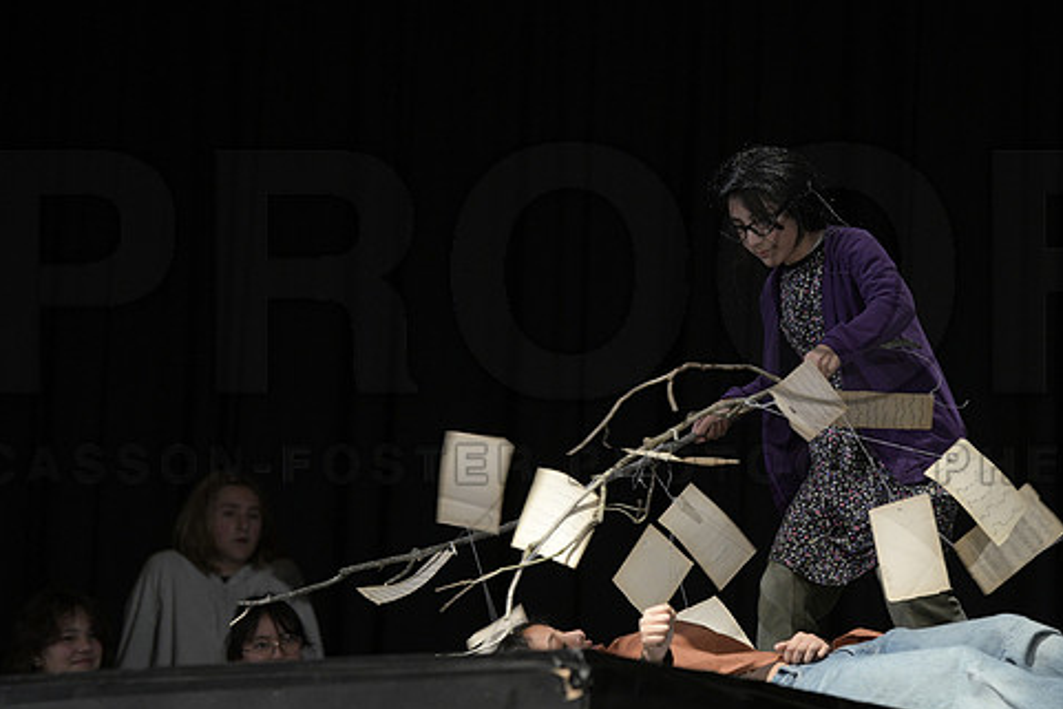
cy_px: 317
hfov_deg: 11.4
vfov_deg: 7.6
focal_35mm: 181
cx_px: 564
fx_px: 5346
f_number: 3.5
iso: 2500
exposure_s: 1/200
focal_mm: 150
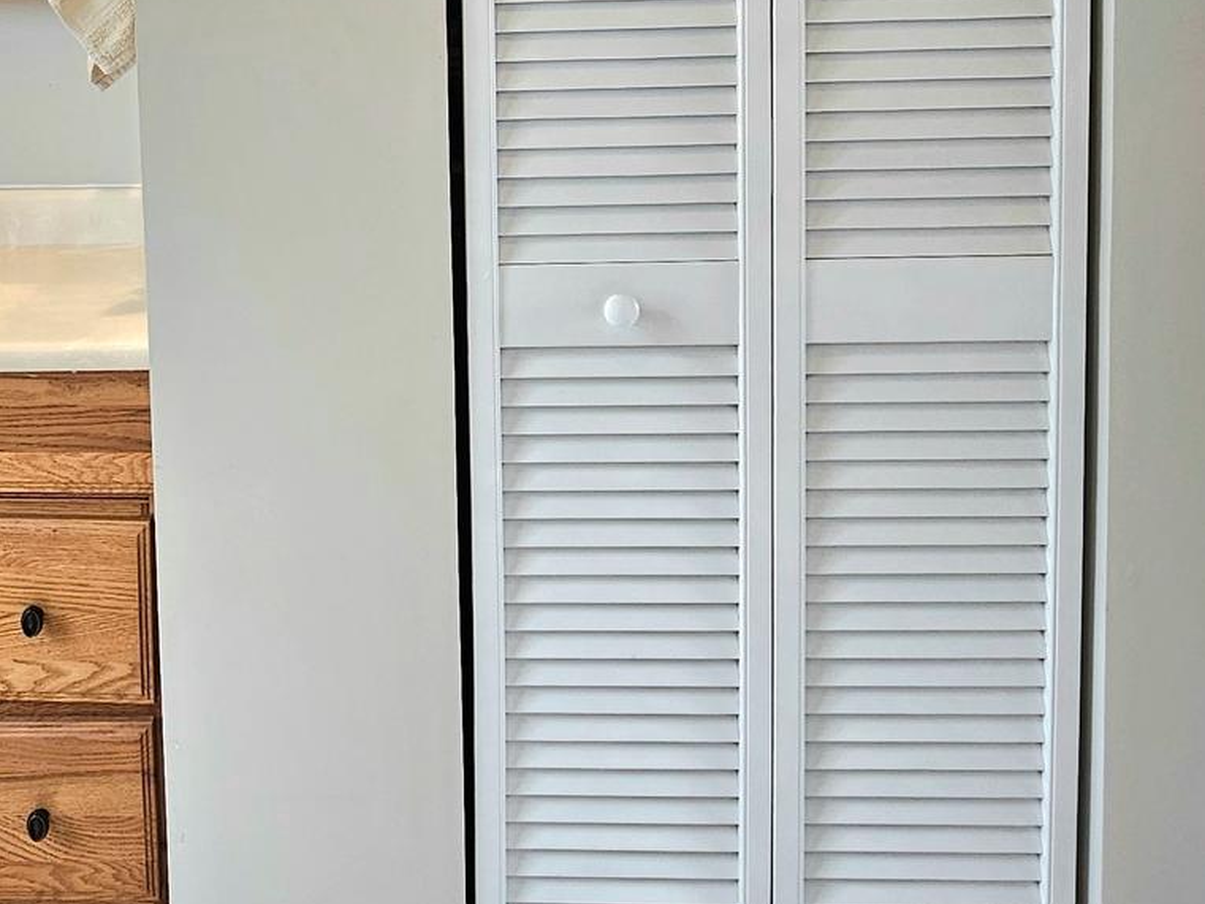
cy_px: 54
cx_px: 264
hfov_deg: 49.9
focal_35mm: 35
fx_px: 1219
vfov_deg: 37.4
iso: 125
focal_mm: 2.2
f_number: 2.2
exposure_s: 1/60.2
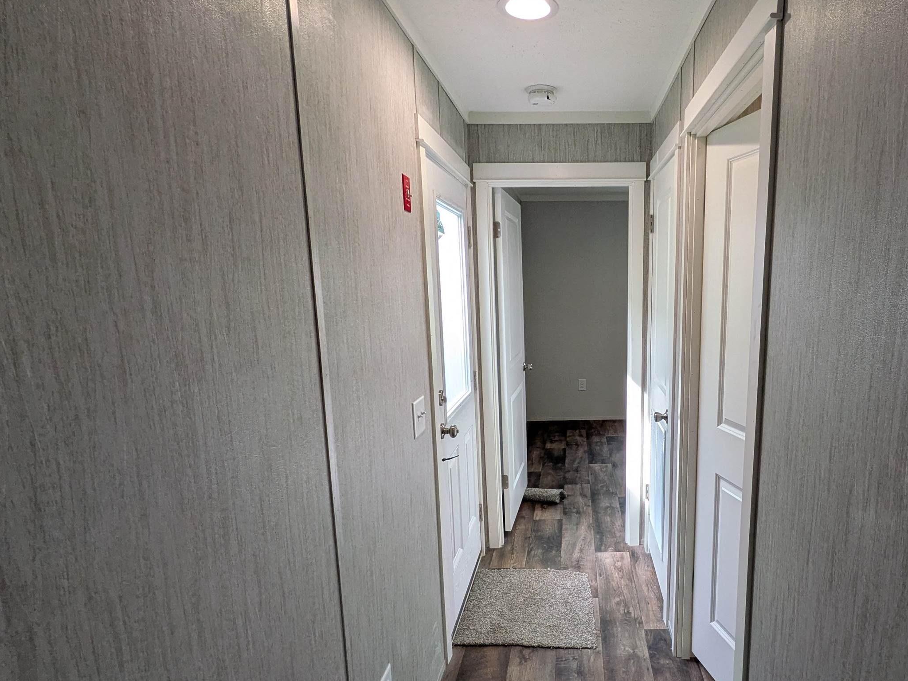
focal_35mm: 21
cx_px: 587
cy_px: 373
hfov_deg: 77.0
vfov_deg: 63.3
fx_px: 551
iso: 61
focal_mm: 1.83
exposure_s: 1/120
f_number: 2.2
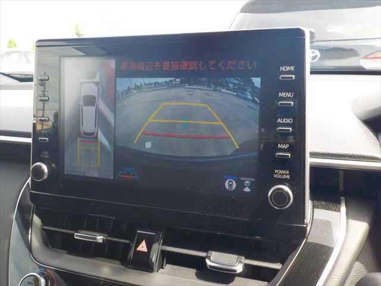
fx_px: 330
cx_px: 190
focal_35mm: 30
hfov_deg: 60.0
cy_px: 143
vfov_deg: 46.8
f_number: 3.3
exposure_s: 1/160
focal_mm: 4.1
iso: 125
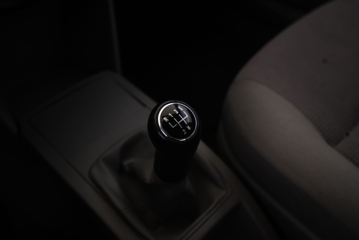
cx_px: 180
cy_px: 120
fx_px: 359
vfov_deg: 36.9
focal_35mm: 36
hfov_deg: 53.1
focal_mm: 36
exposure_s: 1/10
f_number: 4.5
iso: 1000
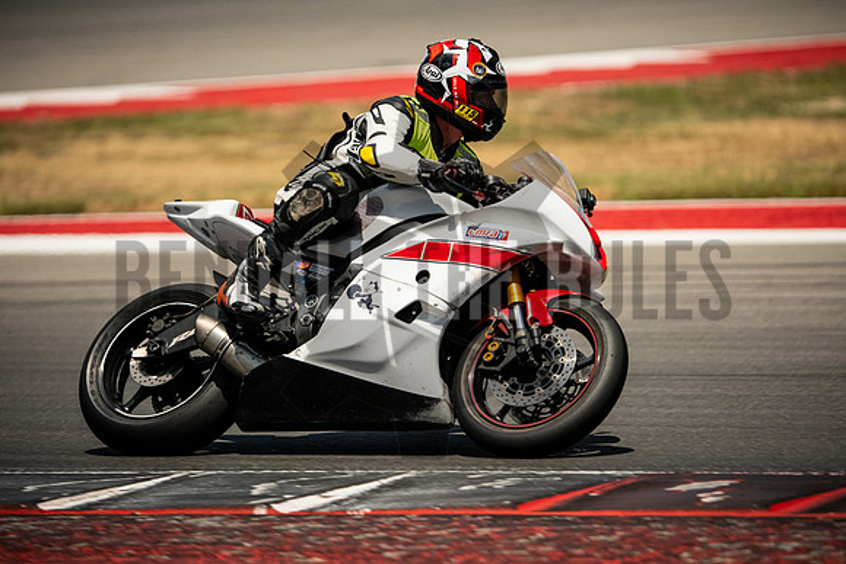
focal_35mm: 300
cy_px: 282
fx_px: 7051
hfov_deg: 6.9
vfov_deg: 4.6
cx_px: 423
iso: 1000
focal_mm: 200
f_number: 2
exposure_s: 1/1600
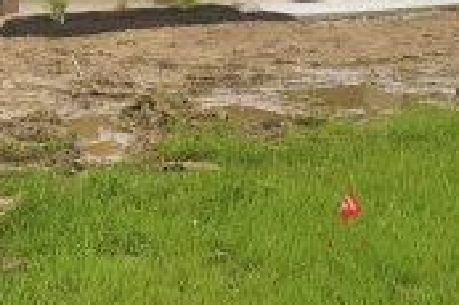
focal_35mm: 91
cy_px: -138
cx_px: 5
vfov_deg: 14.1
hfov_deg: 21.6
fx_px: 1159
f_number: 6.3
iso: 100
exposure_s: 1/160
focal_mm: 14.5
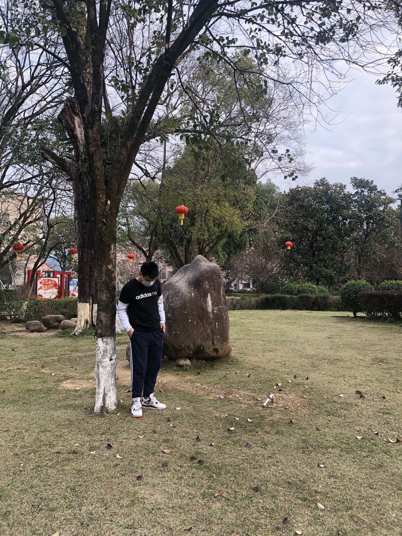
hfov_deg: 49.7
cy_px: 268
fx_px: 434
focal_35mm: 28
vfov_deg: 63.4
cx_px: 201
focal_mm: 4
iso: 20
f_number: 1.8
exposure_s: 1/160
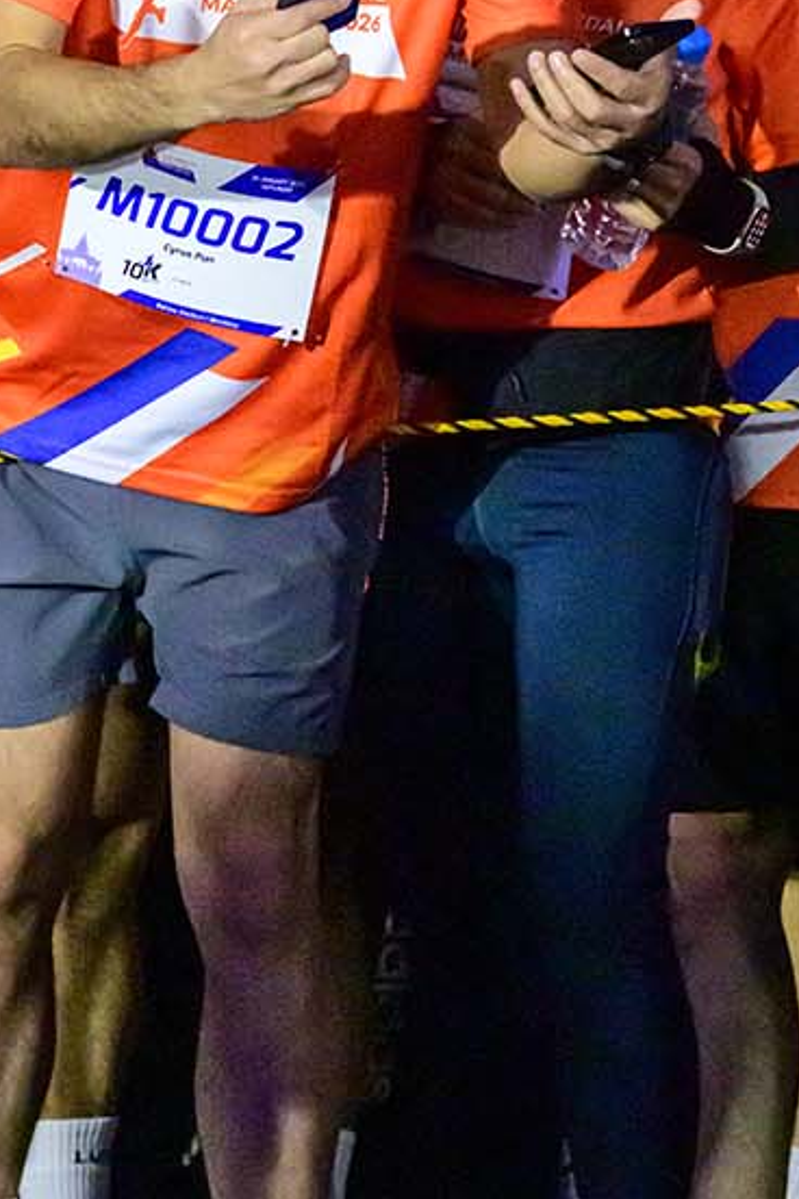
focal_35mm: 352
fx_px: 11718
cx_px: -87
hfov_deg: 3.9
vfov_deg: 5.8
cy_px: 20
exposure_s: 1/250
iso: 20000
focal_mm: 135
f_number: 5
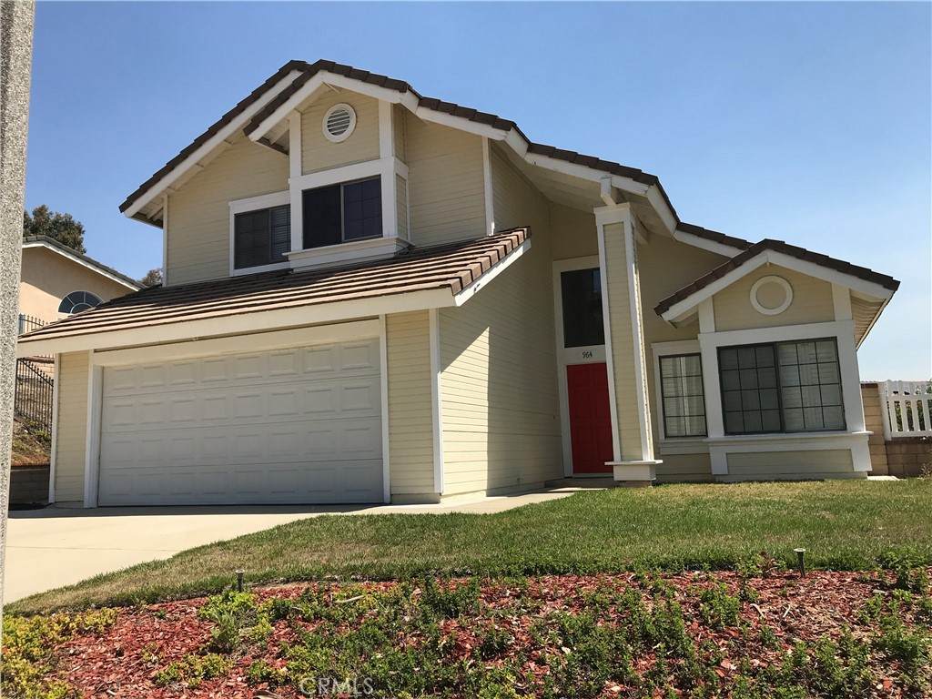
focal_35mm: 28
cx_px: 466
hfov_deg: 63.4
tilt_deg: +8.1
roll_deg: +3.0
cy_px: 350
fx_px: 754
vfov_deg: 49.7
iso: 20
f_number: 1.8
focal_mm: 3.99
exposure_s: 1/2519
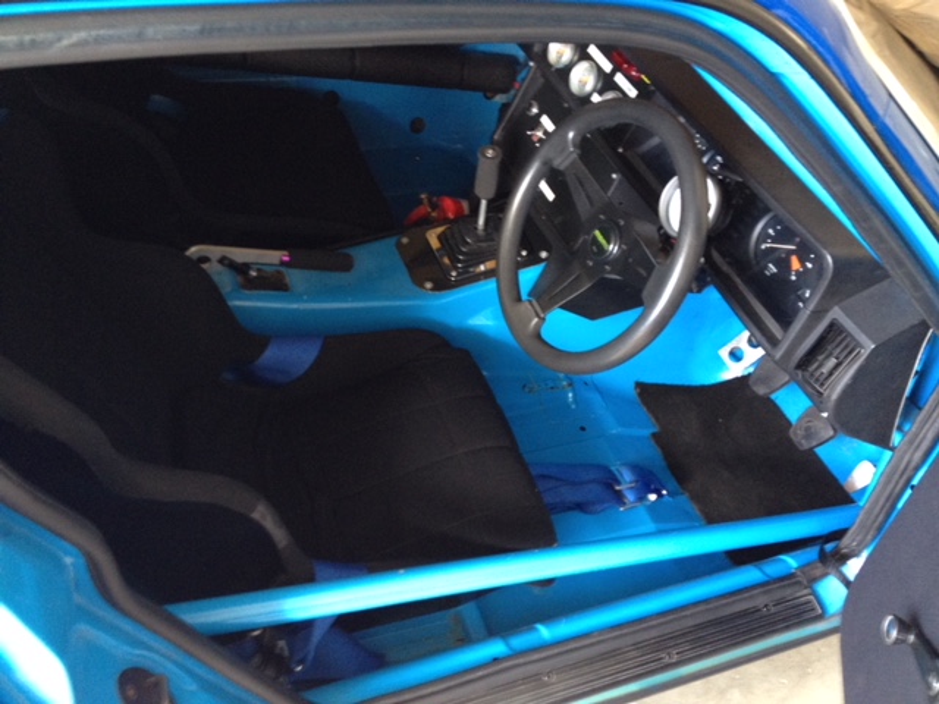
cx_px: 470
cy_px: 352
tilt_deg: -45.7
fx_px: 949
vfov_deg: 40.7
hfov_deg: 52.6
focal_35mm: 35
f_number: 2.4
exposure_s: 1/20
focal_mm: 4.28
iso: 200
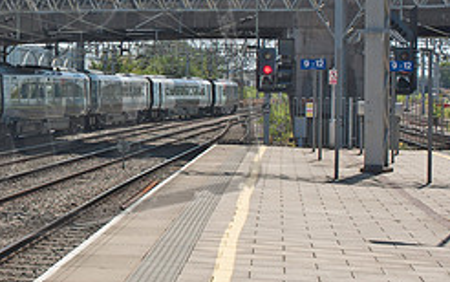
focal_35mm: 104
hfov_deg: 19.4
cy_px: 69
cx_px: -2
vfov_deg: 12.5
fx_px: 1278
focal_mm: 29
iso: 200
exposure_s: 1/250
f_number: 8
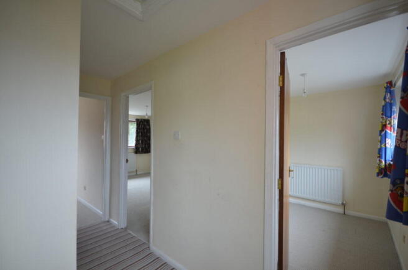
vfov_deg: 71.8
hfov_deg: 95.1
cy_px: 135
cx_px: 204
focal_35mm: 16
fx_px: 187
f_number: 4.5
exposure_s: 1/80
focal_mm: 11
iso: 400
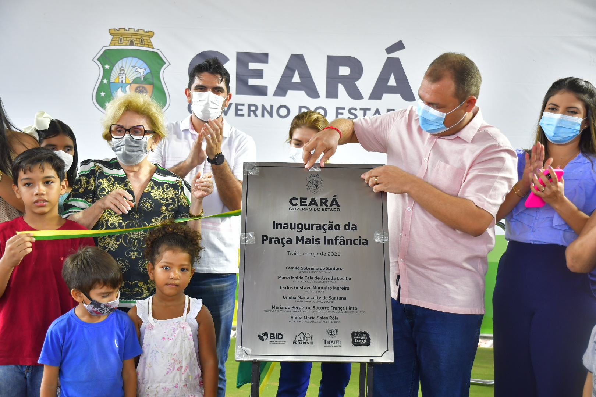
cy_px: 198
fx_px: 795
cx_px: 298
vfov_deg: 28.1
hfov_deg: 41.1
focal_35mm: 48
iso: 800
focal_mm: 32
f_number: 3.2
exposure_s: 1/180
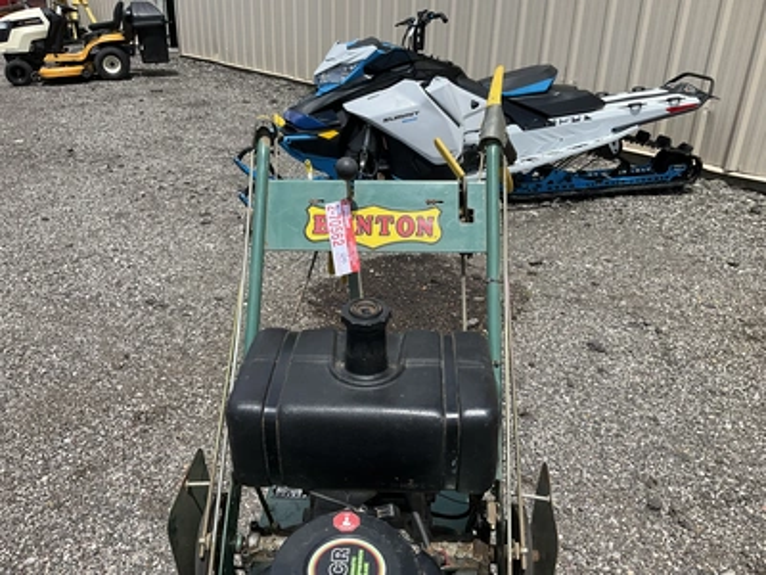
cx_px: 383
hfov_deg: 61.7
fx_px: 642
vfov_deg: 48.2
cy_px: 288
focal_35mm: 29
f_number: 1.8
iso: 25
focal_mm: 3
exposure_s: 1/1490
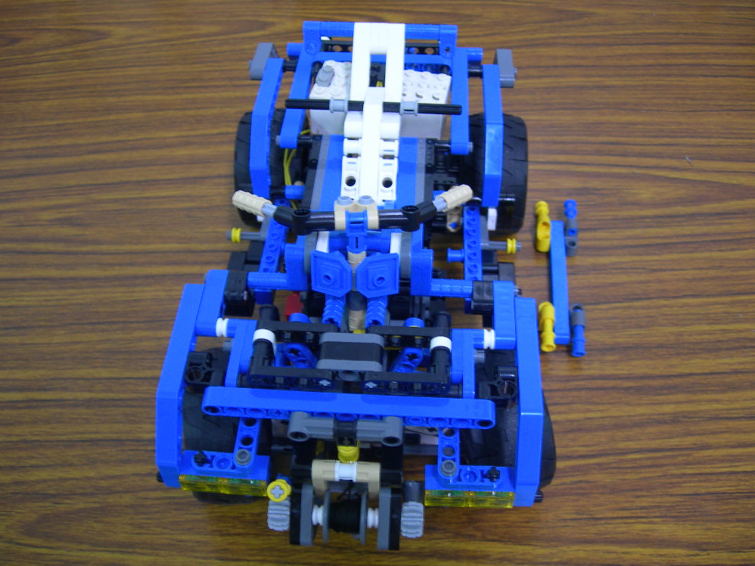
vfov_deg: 36.8
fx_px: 850
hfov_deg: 47.9
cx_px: 378
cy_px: 279
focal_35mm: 39
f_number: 2.8
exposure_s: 1/4.8
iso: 50
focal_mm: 7.8
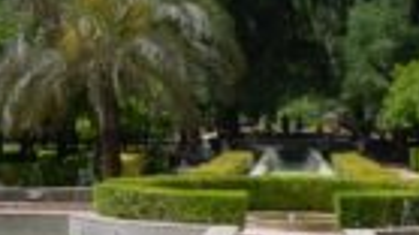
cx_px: 289
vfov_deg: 10.6
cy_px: 230
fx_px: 1255
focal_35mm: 113
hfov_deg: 18.9
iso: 100
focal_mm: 20
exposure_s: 1/250
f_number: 8
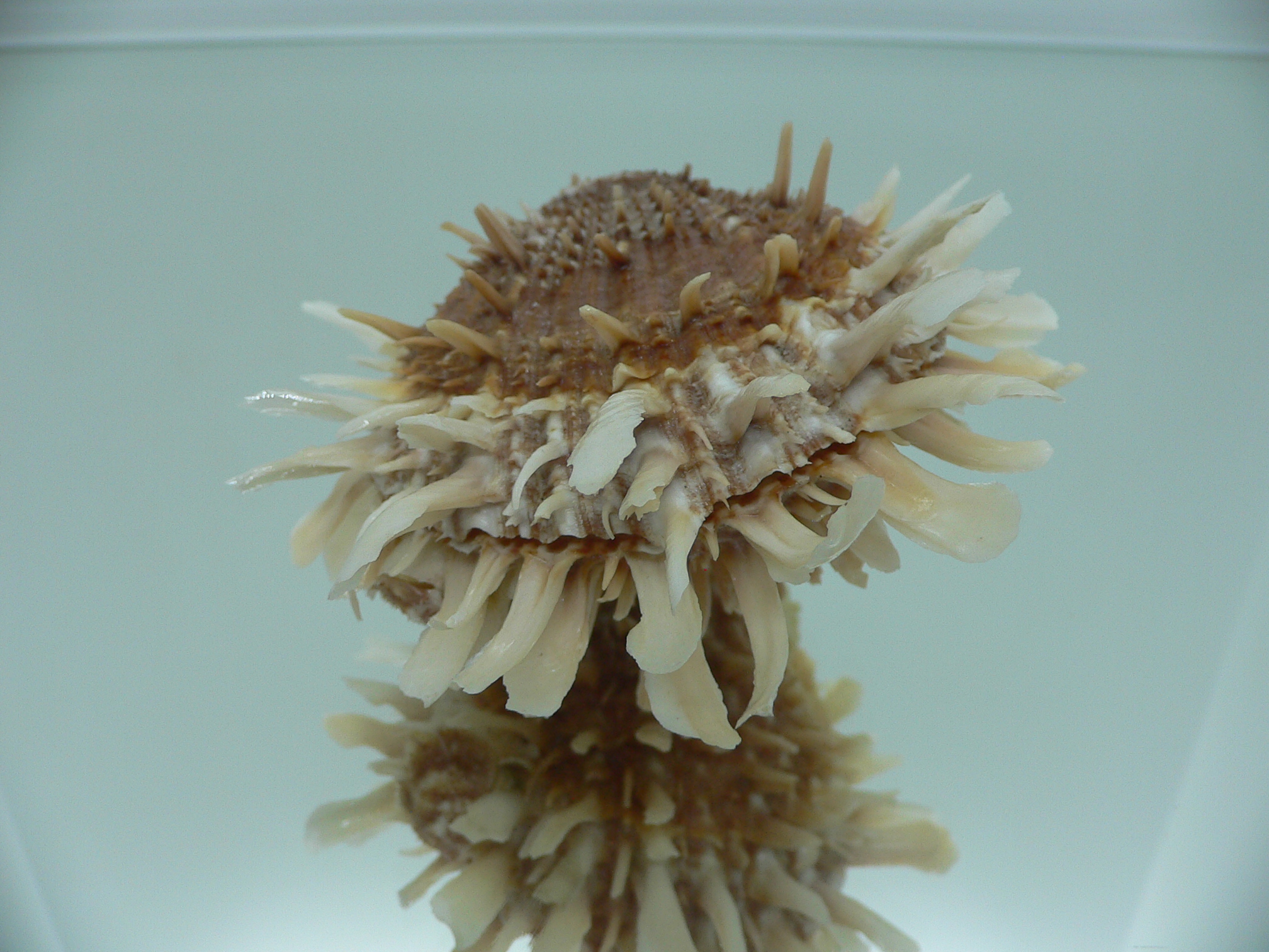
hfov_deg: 52.6
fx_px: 1283
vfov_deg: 40.7
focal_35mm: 35
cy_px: 476
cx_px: 634
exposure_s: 1/60
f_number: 2.8
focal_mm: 4.6
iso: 80
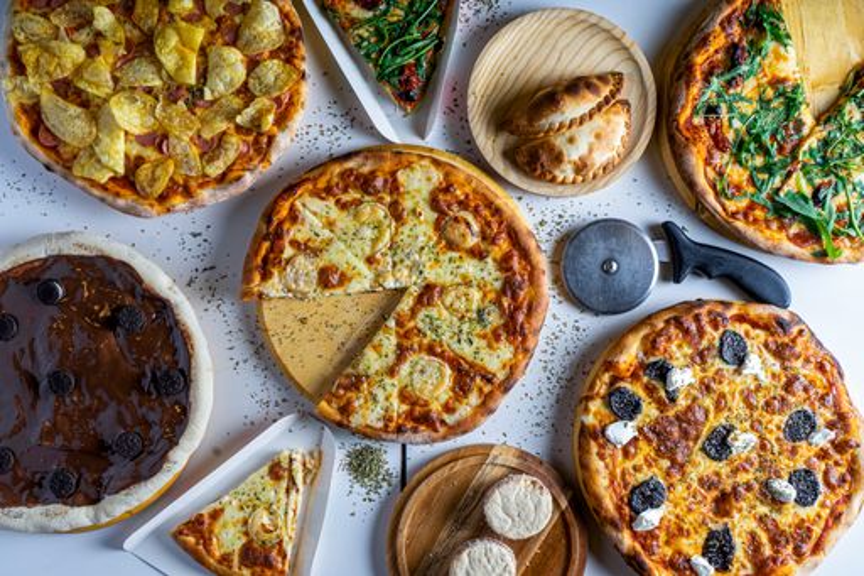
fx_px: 1008
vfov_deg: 31.9
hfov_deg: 46.4
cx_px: 432
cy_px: 288
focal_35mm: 42
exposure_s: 1/160
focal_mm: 42
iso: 320
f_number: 9
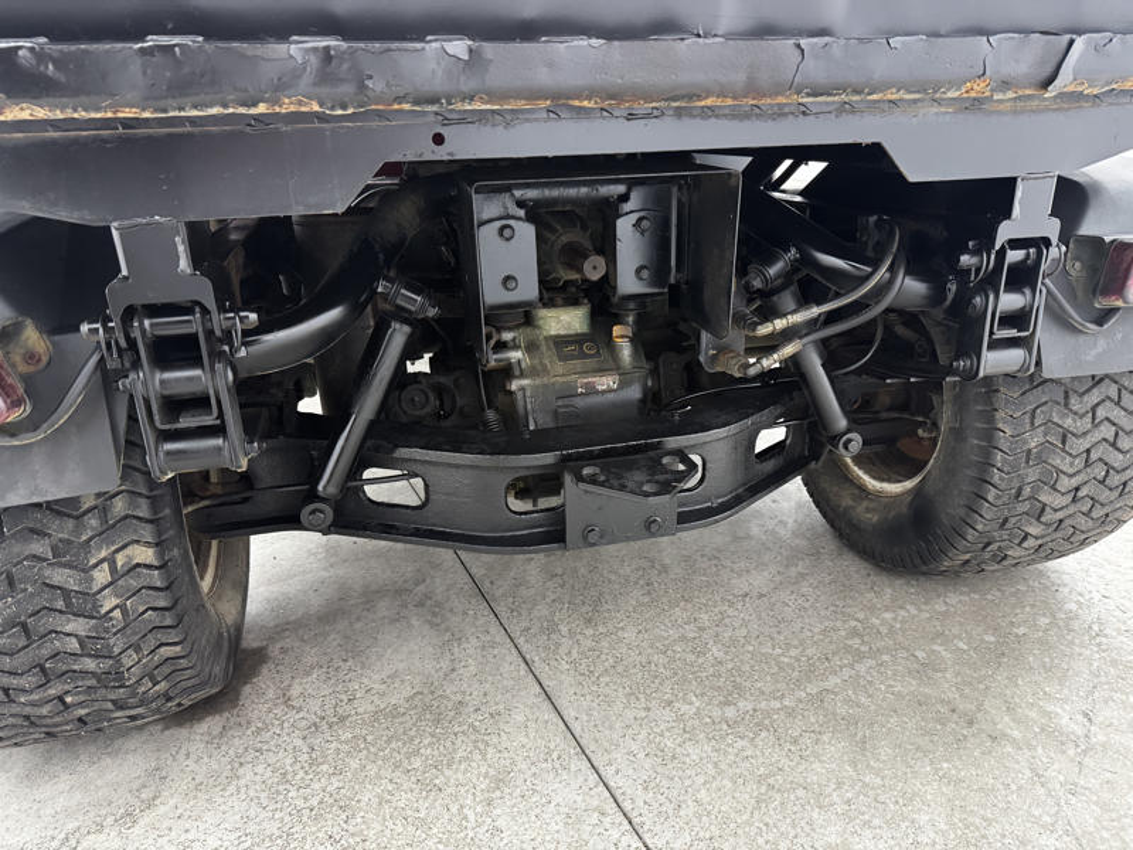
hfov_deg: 71.6
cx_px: 566
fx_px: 786
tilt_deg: -22.7
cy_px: 425
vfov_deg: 56.8
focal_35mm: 24
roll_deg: +0.7
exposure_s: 1/60
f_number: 1.78
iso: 500
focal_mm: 6.76
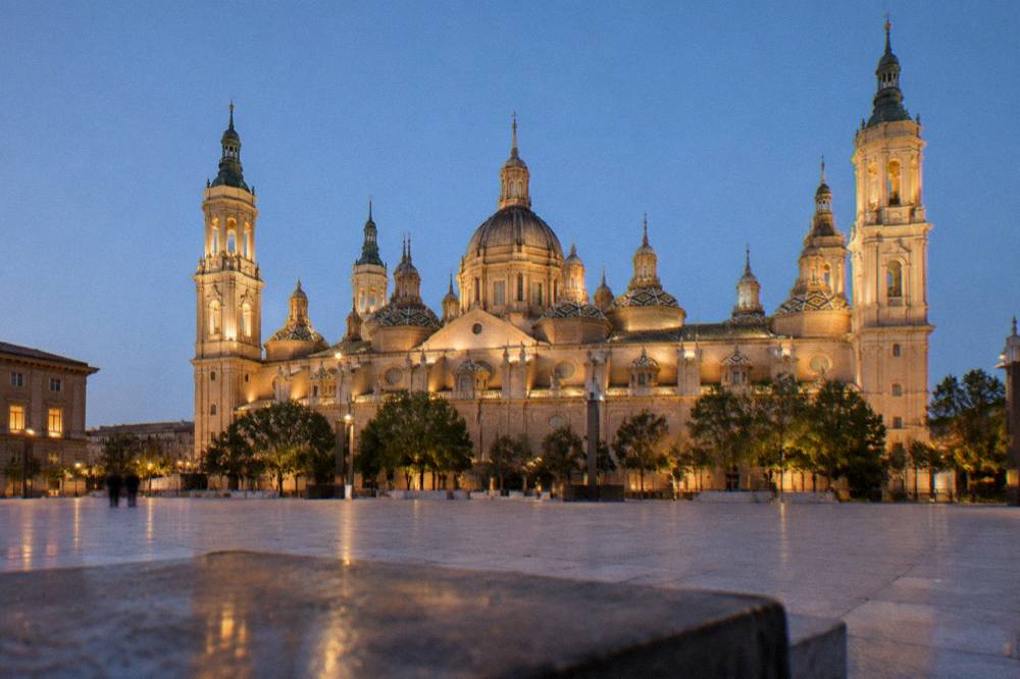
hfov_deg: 54.5
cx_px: 510
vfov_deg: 37.8
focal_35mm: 35
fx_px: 991
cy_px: 340
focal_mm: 35
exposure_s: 1/200
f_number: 10
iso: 500
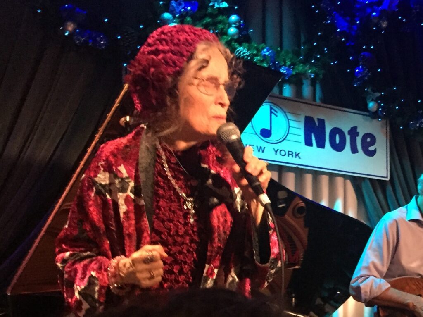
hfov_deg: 61.7
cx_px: 212
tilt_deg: +6.2
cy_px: 158
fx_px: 354
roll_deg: -0.9
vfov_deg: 48.2
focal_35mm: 29
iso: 250
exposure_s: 1/30
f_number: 2.2
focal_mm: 4.15
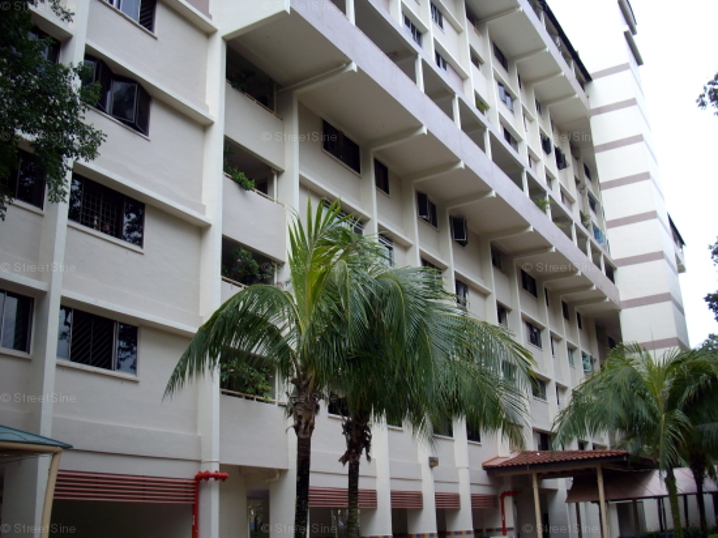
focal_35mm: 37
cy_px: 269
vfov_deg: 38.6
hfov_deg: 50.2
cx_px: 359
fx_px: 767
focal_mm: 6.2
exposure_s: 1/125
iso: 80
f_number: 2.8
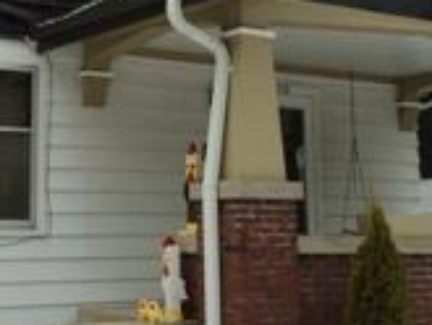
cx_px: 127
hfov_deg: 23.7
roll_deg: +0.5
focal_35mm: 82
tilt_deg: +9.1
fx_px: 1024
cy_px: 45
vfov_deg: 17.8
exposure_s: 1/494
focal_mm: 4.15
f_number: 2.2
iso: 32
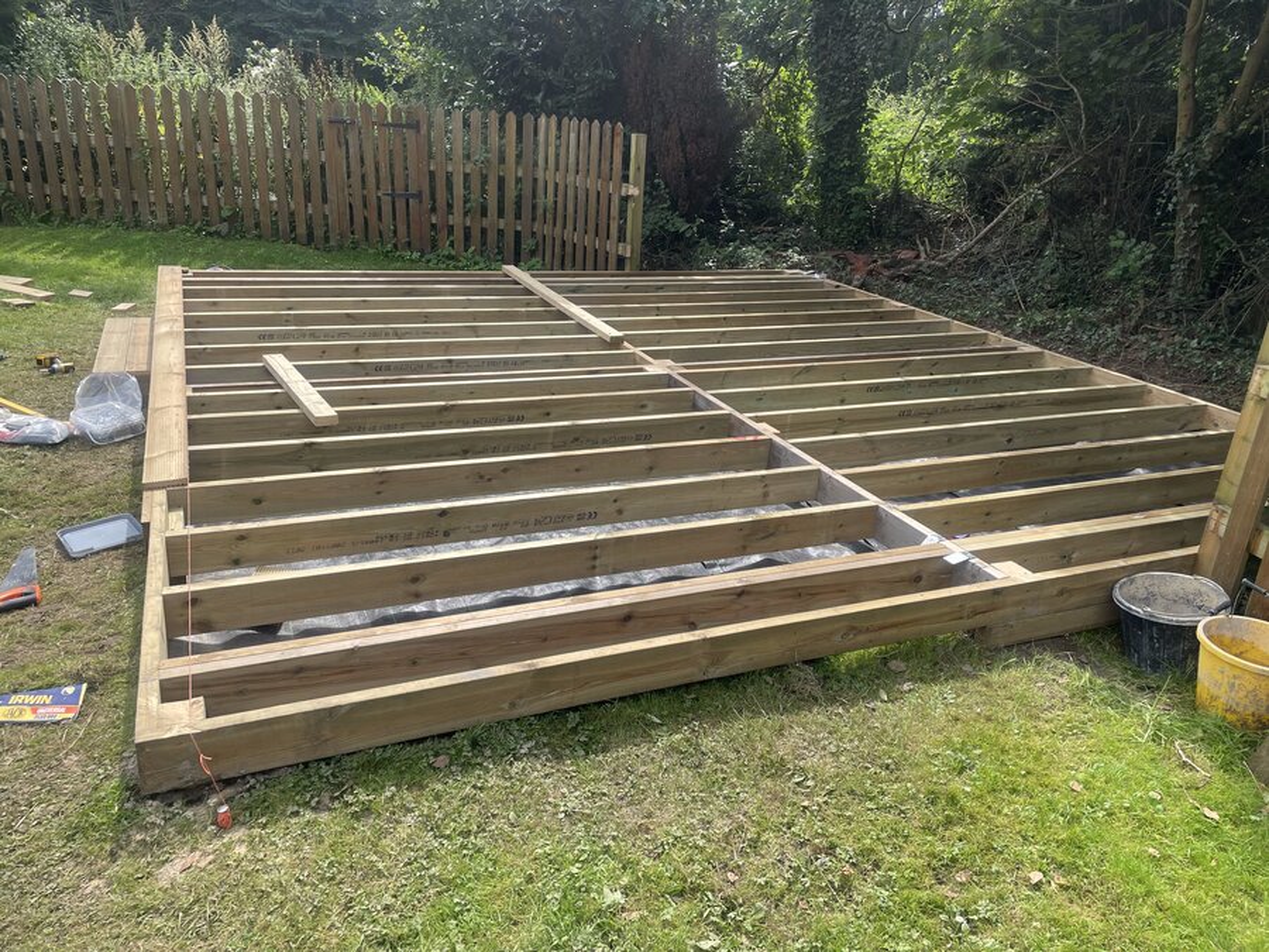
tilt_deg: -21.0
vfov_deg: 53.1
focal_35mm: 26
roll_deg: -4.2
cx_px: 634
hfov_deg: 67.3
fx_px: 953
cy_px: 476
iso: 32
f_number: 1.6
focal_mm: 4.2
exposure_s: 1/1366
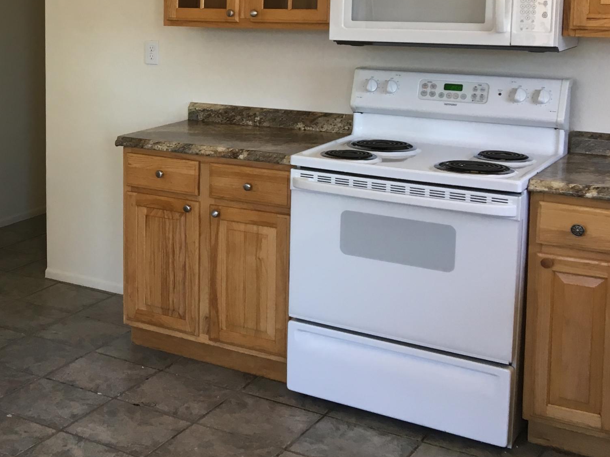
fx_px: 1022
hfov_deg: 31.3
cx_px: 30
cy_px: 100
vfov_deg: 24.9
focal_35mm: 58
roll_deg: +0.1
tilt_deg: -6.0
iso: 25
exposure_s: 1/40
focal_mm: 4.15
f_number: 2.2
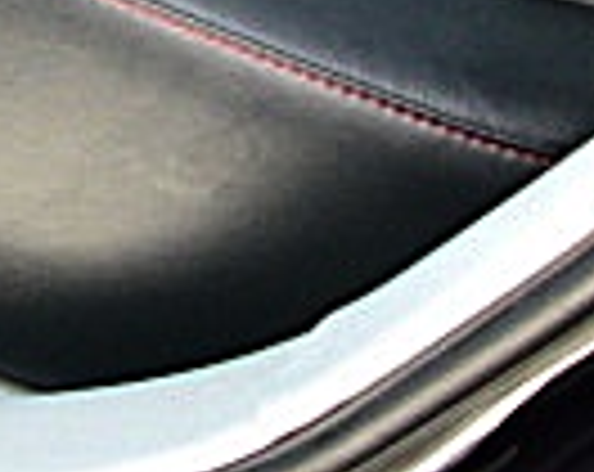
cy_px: -602
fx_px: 3000
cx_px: 50
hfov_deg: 11.2
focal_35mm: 171
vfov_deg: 8.4
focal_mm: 6.3
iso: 200
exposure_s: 1/100
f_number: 2.8
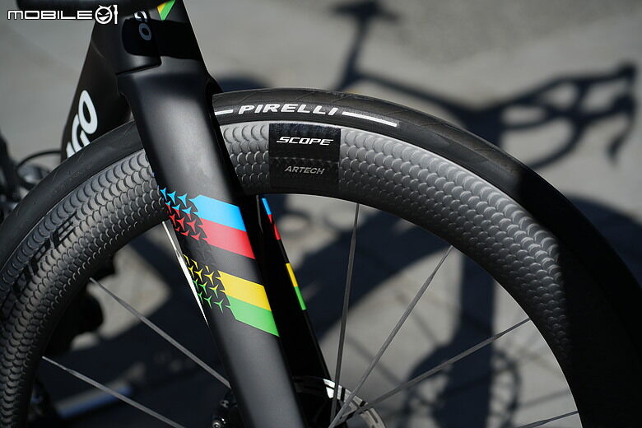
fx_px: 1516
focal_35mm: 85
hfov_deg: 23.9
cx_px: 321
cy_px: 214
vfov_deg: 16.1
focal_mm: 85
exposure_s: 1/2000
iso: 100
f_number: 4
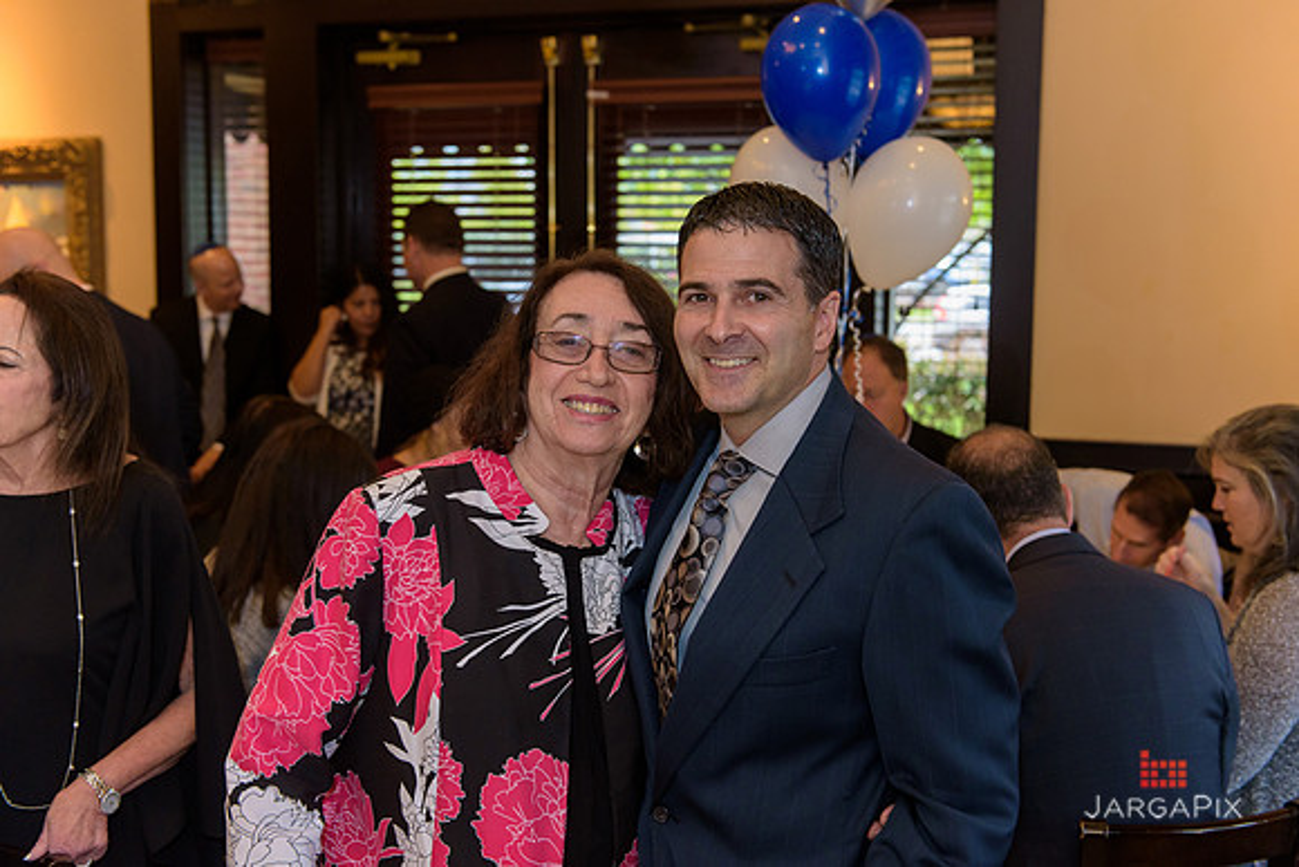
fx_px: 1588
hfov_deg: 44.5
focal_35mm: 44
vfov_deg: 30.5
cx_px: 650
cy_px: 434
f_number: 3.2
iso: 1600
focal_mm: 44
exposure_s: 1/125
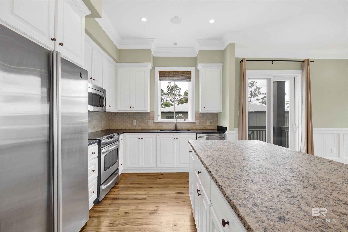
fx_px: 150
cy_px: 116
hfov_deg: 98.5
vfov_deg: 75.5
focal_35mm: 16
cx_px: 174
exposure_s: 1/20
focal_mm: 15.5
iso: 400
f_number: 11
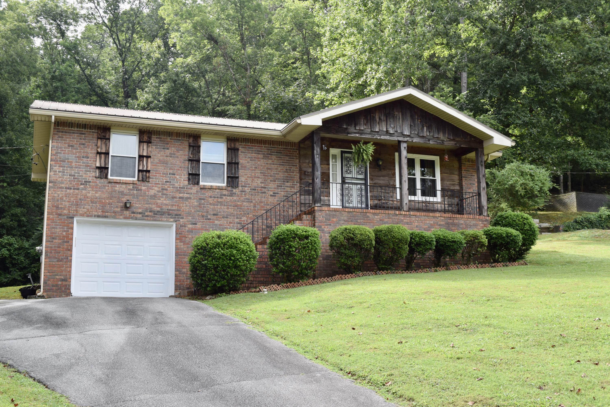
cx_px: 305
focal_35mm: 44
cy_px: 204
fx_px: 737
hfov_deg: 45.0
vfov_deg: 30.8
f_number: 8
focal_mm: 29
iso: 400
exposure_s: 1/250
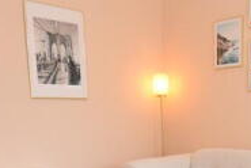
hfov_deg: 36.6
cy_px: 198
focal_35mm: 53
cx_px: 189
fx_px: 370
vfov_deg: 23.5
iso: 800
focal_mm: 10
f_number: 4.5
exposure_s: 1/80
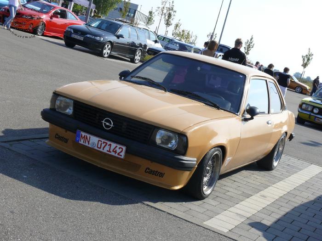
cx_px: 161
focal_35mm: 59
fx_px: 549
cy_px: 120
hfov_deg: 32.7
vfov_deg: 24.8
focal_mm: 12.5
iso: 100
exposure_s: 1/400
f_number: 5.6
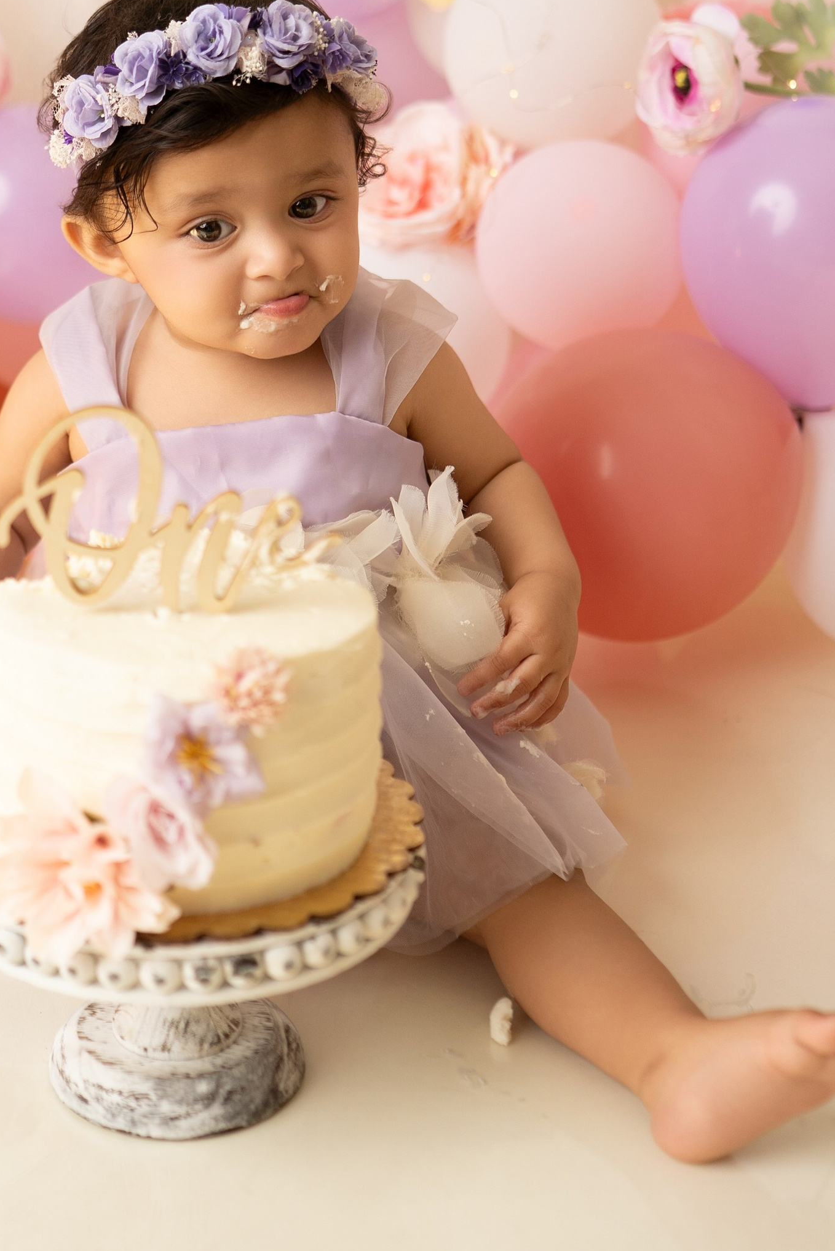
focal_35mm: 66
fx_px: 2295
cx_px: 181
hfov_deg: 20.4
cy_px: 305
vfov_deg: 30.0
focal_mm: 35
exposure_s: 1/160
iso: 100
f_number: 2
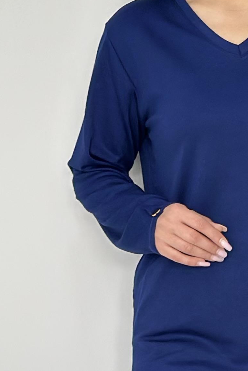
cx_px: 307
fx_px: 1808
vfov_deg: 11.7
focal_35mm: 175
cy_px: 336
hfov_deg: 7.8
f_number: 1.78
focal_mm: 6.86
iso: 160
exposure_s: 1/100
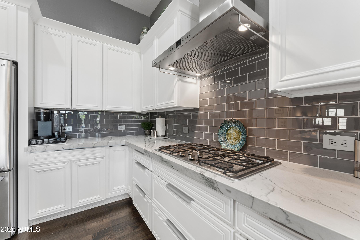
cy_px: 120
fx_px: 140
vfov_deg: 81.2
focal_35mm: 14
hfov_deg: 104.3
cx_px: 180
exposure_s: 1/8
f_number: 9
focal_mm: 14
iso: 320
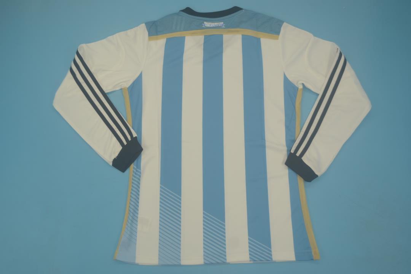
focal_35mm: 39
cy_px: 137
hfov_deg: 49.6
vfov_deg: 34.2
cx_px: 206
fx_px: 445
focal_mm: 26
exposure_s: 1/200
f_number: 4.2
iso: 200
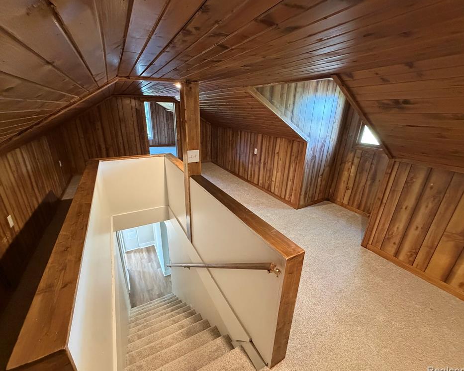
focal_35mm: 15
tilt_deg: -21.1
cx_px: 223
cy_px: 187
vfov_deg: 84.0
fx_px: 206
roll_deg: -0.9
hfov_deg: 96.8
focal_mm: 2.22
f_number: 2.2
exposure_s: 1/60
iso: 800
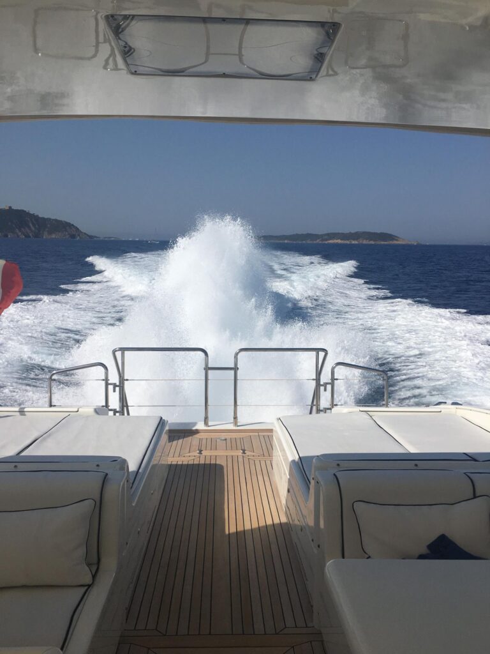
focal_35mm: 29
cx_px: 245
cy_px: 327
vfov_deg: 61.7
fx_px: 547
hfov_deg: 48.2
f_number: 2.2
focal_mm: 4.15
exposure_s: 1/4808
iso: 25
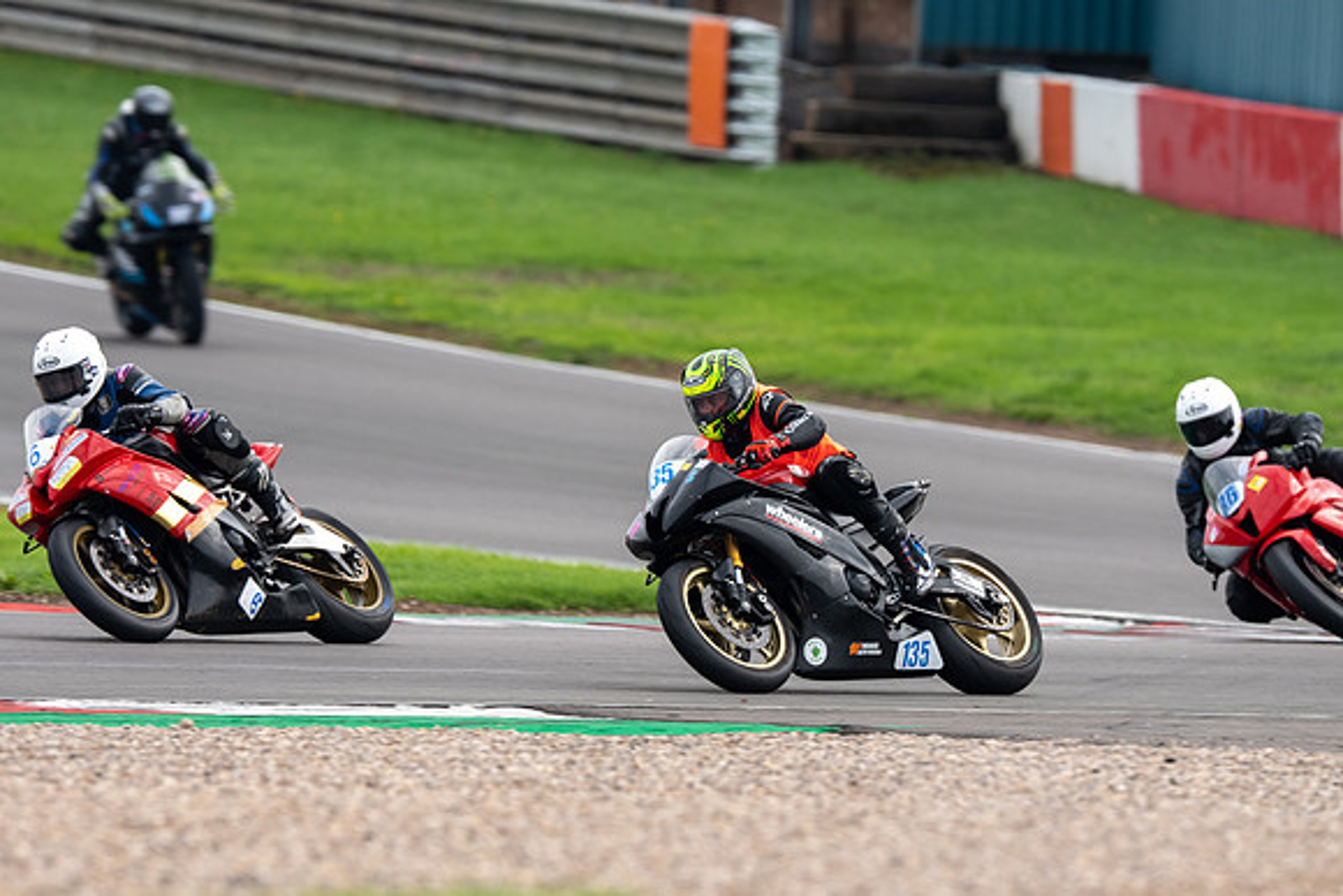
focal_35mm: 900
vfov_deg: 1.5
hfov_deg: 2.3
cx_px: 672
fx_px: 33581
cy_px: 448
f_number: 6.3
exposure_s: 1/500
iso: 200
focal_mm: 600
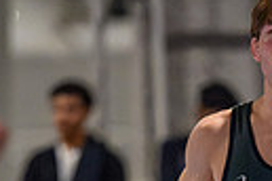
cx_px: 262
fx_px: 5976
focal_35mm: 791
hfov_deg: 2.6
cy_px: 316
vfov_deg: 1.7
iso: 10000
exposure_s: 1/800
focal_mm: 165
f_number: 2.8
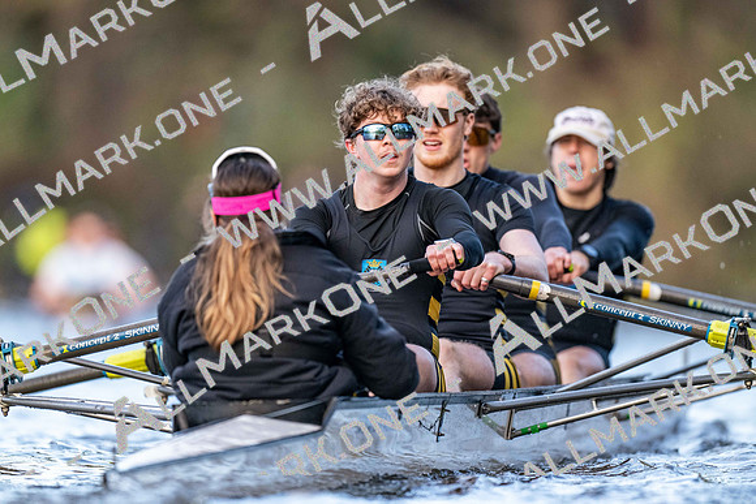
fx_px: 12602
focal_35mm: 600
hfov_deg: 3.4
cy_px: 252
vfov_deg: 2.3
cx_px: 378
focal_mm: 600
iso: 3600
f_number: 4
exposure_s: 1/2500
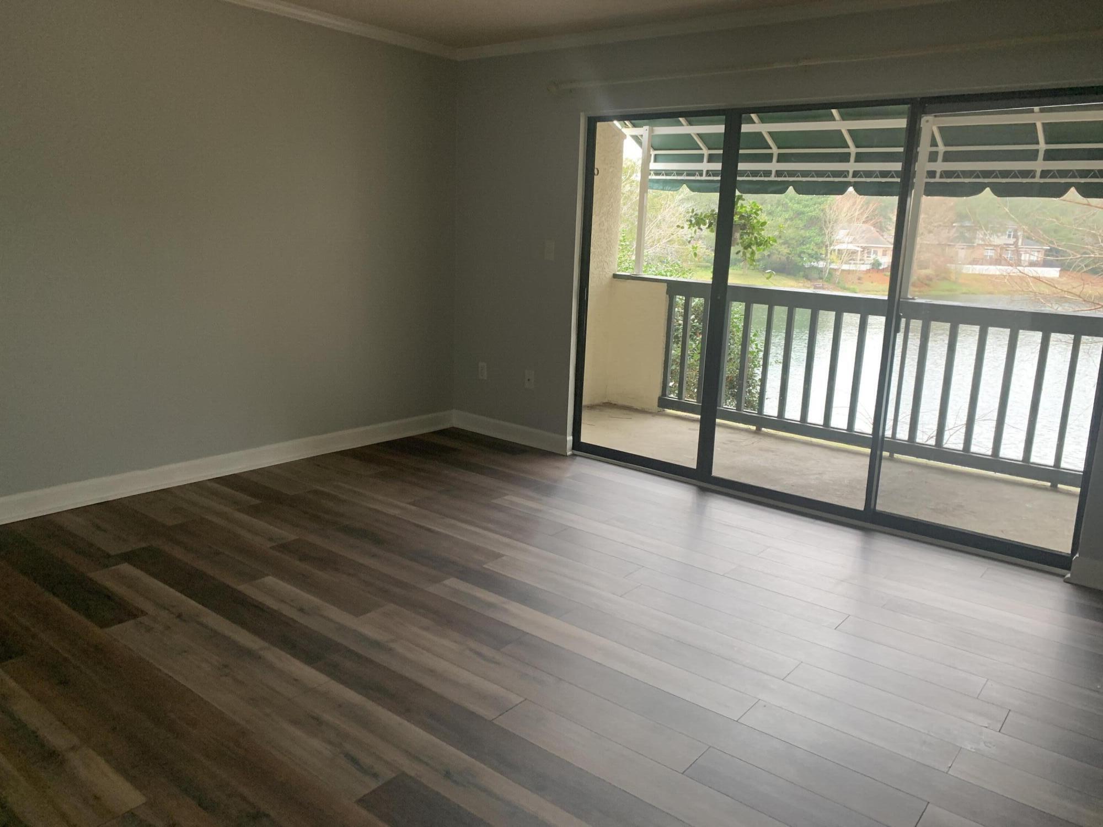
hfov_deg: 67.3
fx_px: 828
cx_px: 552
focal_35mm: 26
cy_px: 414
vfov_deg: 53.1
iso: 100
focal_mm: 4.25
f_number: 1.8
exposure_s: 1/60
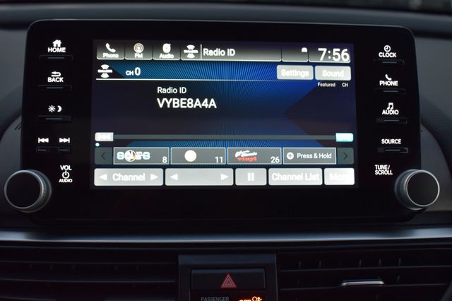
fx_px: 508
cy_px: 150
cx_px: 226
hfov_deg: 47.9
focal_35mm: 40
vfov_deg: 33.0
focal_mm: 27
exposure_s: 1/15
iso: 500
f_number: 6.3
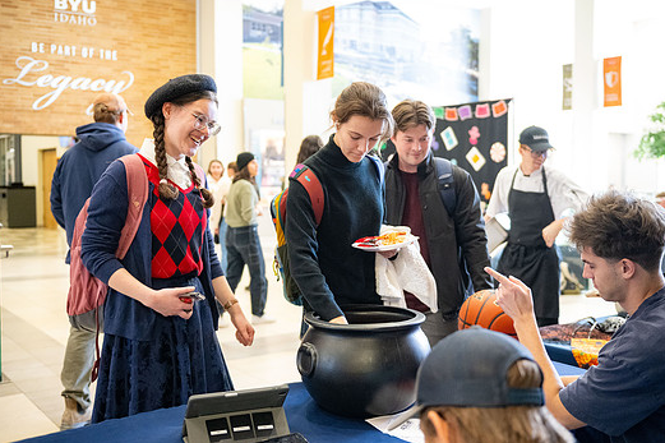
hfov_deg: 49.6
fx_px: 720
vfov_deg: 34.2
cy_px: 207
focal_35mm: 39
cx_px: 345
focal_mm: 35
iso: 4000
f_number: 2.8
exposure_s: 1/250
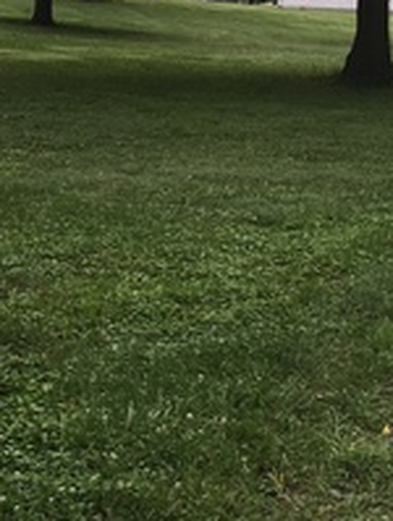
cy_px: 43
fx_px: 1464
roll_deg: -0.5
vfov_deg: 19.8
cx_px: 31
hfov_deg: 15.1
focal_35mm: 97
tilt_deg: -3.6
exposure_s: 1/185
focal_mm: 4.15
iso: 25
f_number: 2.2
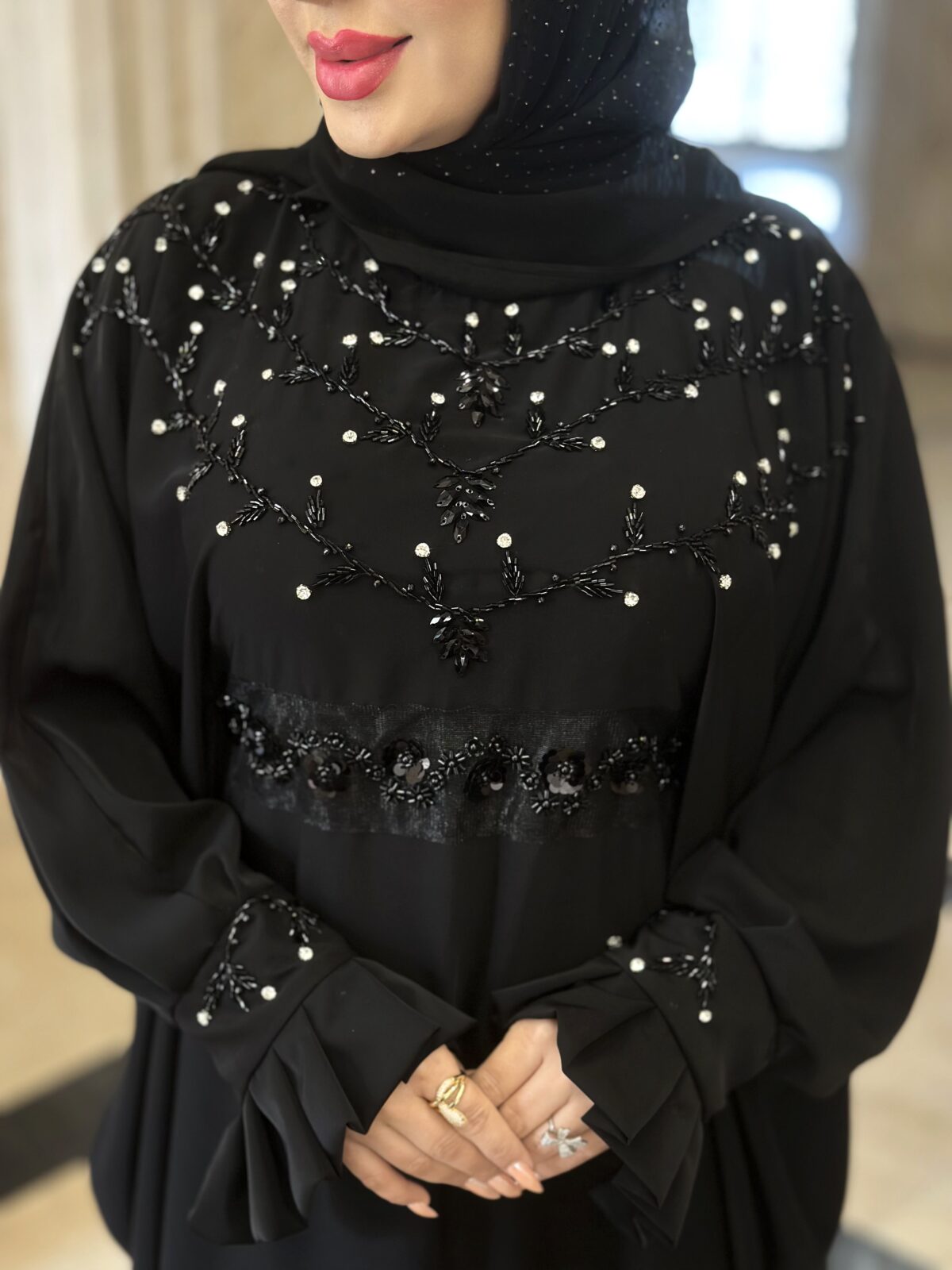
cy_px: 635
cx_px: 476
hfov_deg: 30.3
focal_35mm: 48
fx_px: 1760
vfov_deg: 39.7
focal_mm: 6.86
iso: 100
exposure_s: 1/50
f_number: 1.78
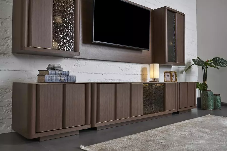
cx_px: 114
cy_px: 76
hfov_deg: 58.7
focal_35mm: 32
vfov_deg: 41.1
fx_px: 202
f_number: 16
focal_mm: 32
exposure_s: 1
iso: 50
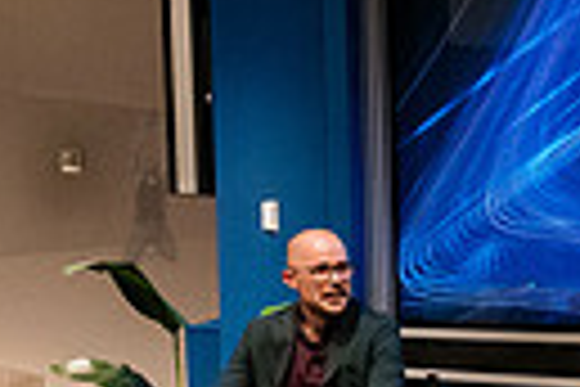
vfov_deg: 12.3
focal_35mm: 110
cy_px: 403
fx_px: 1772
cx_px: 742
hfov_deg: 17.5
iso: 6400
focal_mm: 24
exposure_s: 1/200
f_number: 3.5
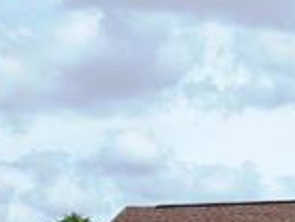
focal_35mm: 187
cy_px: 367
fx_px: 1595
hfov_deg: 10.3
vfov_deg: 7.8
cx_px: 427
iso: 100
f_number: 5.6
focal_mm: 9.8
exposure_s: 1/500
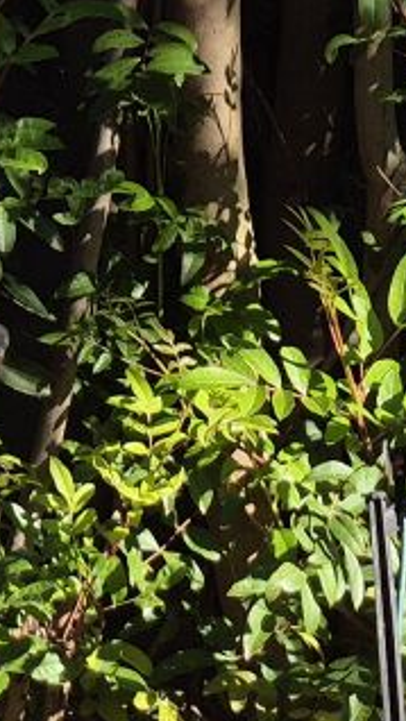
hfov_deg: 9.6
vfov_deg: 14.9
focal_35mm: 126
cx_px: 331
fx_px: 2410
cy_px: 1286
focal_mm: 5.4
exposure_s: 1/702
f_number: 1.8
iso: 25
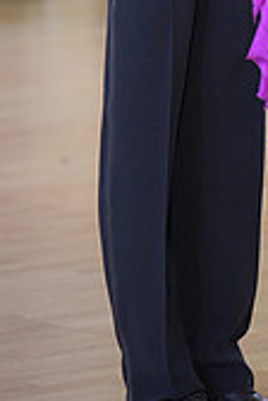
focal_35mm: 307
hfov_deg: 4.5
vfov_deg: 6.7
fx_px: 3428
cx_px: 286
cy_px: -86
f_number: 2
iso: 800
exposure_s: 1/500
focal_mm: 89
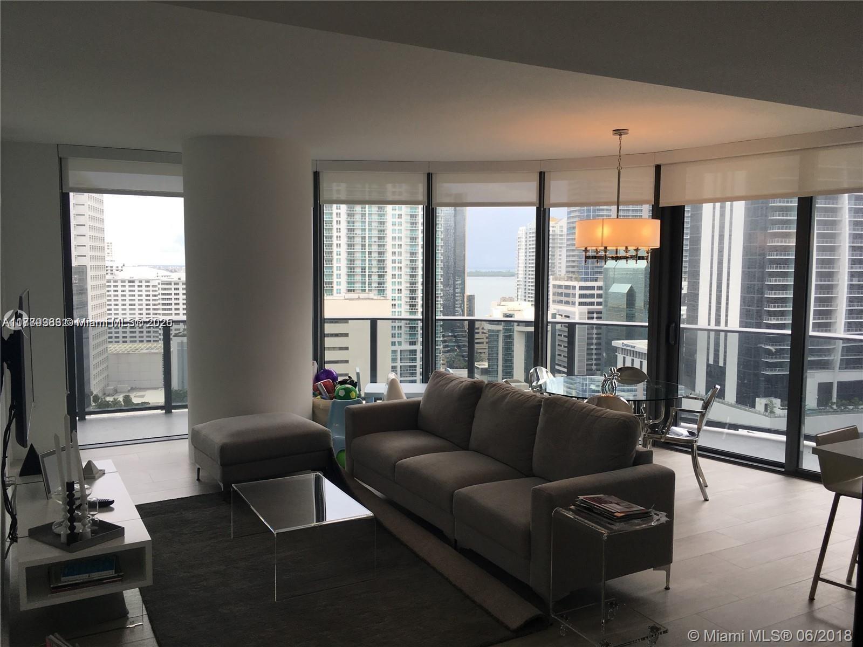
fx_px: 723
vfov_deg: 48.2
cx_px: 432
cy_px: 324
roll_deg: +0.7
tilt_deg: -3.9
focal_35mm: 29
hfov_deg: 61.7
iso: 25
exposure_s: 1/144
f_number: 2.2
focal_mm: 4.15
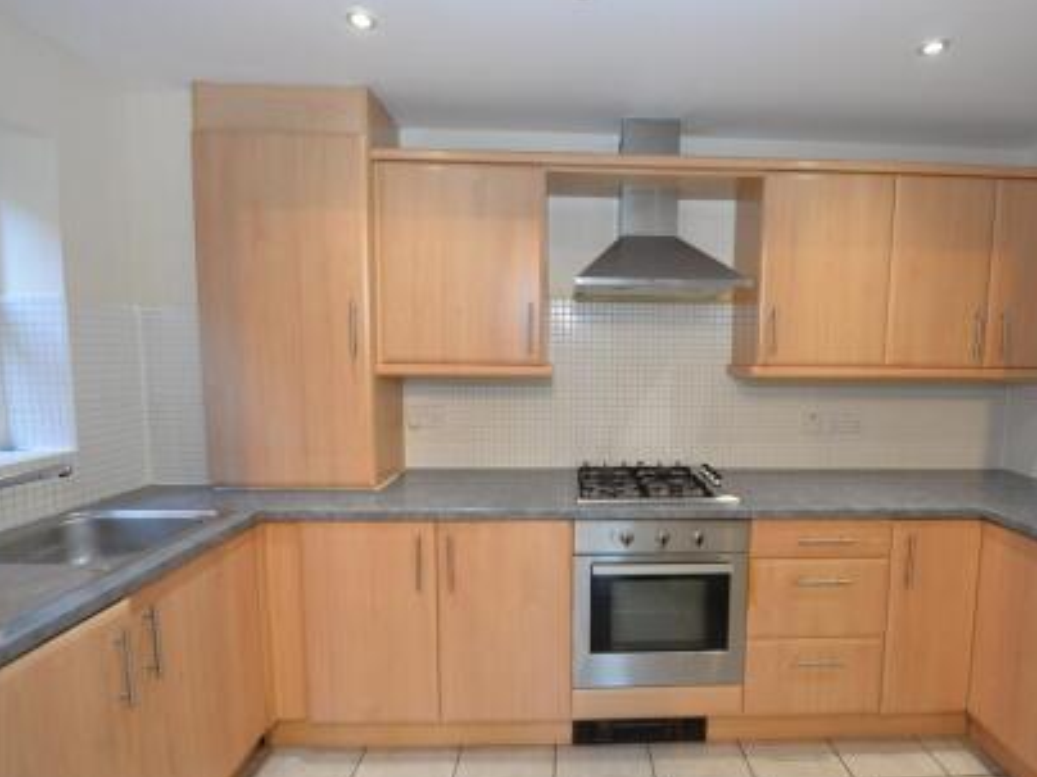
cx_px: 588
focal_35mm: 17
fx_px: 509
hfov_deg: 90.5
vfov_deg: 74.7
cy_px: 401
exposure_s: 1/60
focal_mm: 15
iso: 720
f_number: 4
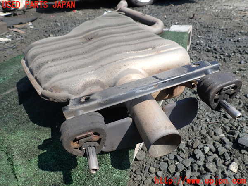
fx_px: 179
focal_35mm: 25
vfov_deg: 54.9
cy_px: 93
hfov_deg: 69.4
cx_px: 124
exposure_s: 1/640
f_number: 2.8
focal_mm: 4.5
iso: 100
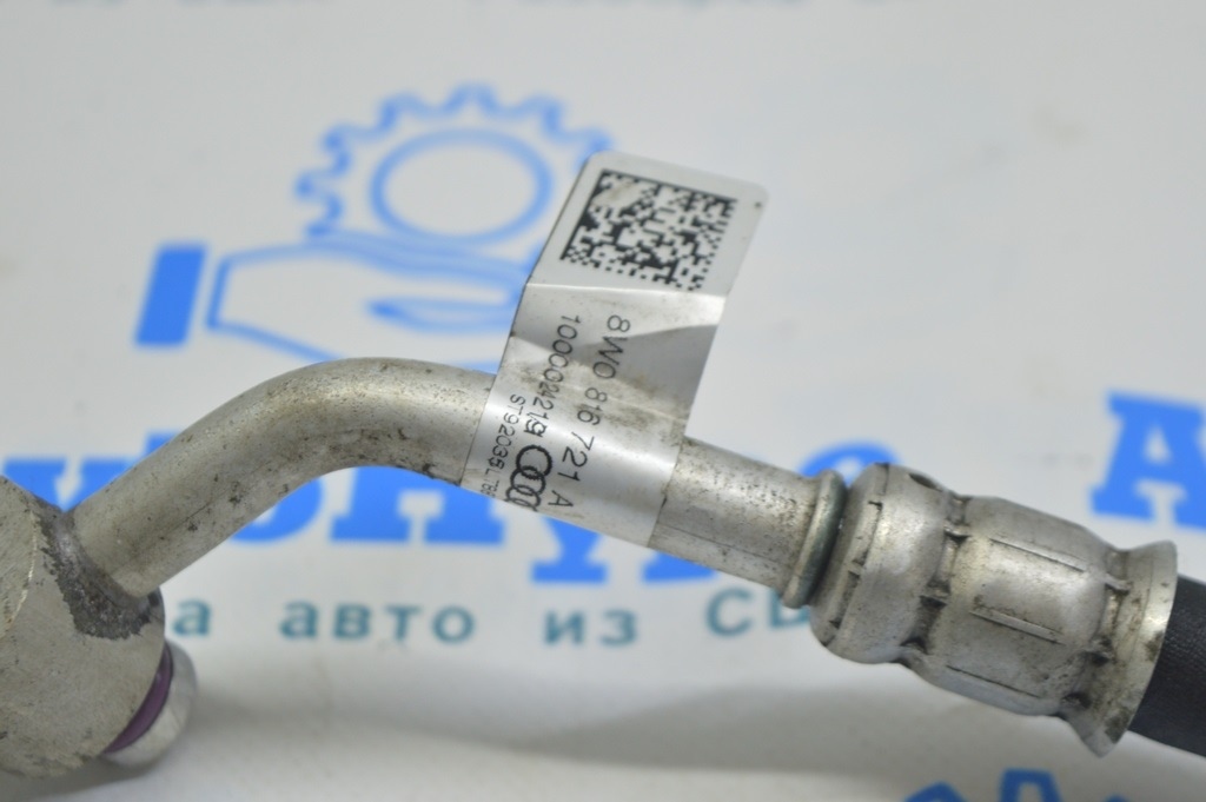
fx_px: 2611
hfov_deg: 26.0
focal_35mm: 78
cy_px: 401
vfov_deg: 17.5
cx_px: 603
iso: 400
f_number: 5.6
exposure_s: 1/25
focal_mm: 52
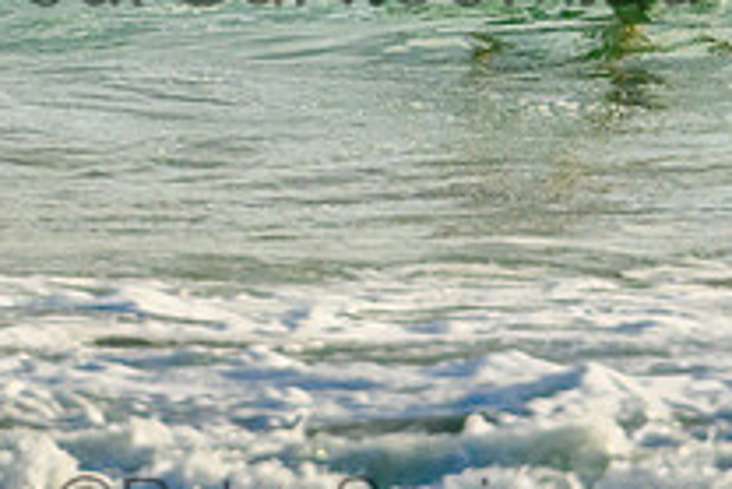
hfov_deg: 1.3
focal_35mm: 1537
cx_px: 710
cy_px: -283
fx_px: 31273
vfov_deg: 0.9
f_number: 5.6
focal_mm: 400
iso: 1100
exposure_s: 1/3200
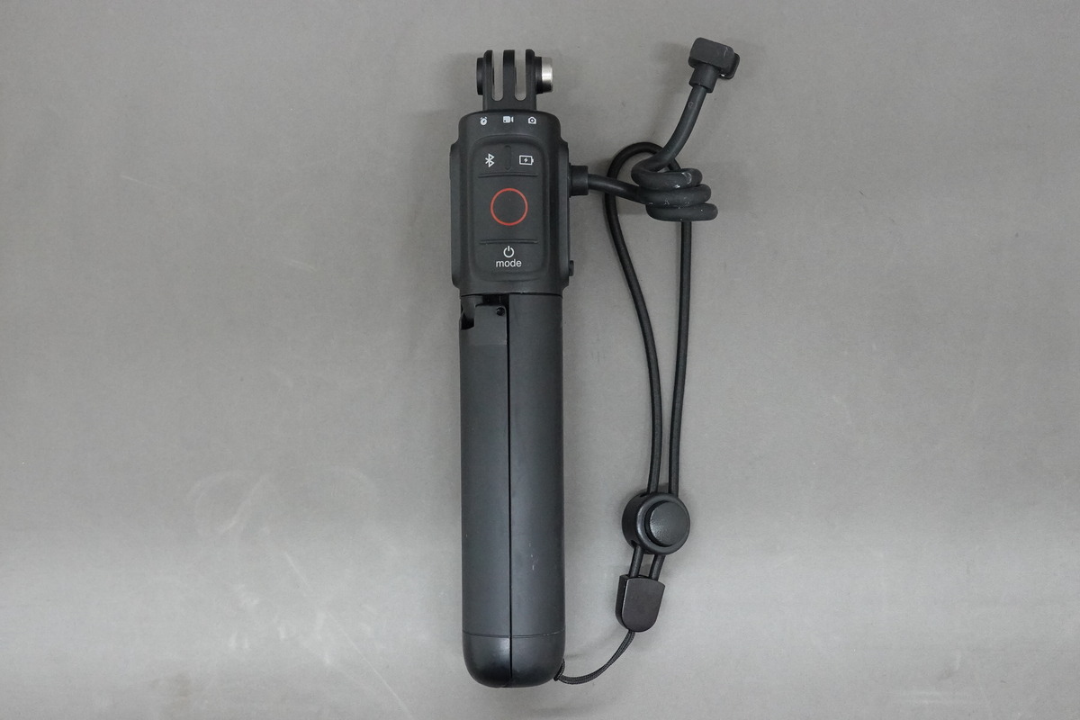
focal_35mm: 44
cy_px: 360
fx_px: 1320
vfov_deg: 30.5
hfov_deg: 44.5
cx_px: 540
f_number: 5.6
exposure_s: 1/50
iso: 2000
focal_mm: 16.21
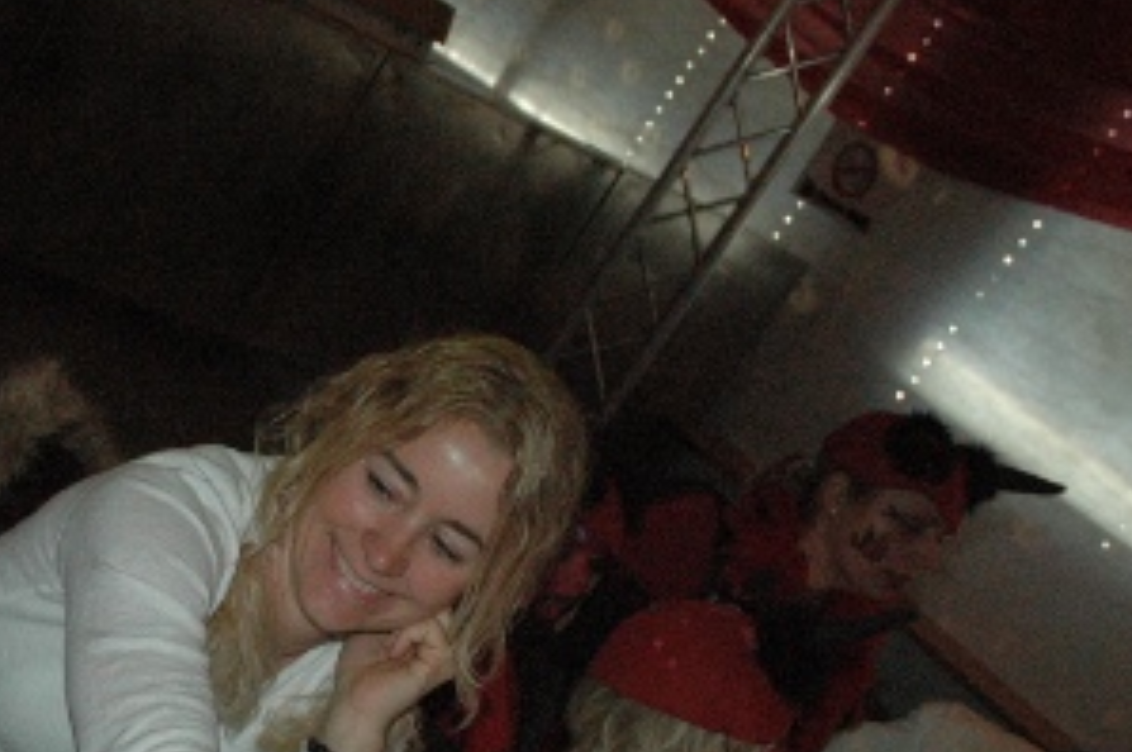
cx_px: -49
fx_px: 1822
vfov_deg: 23.2
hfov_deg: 31.4
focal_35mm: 58
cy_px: 513
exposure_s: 1/60
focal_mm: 18
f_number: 5
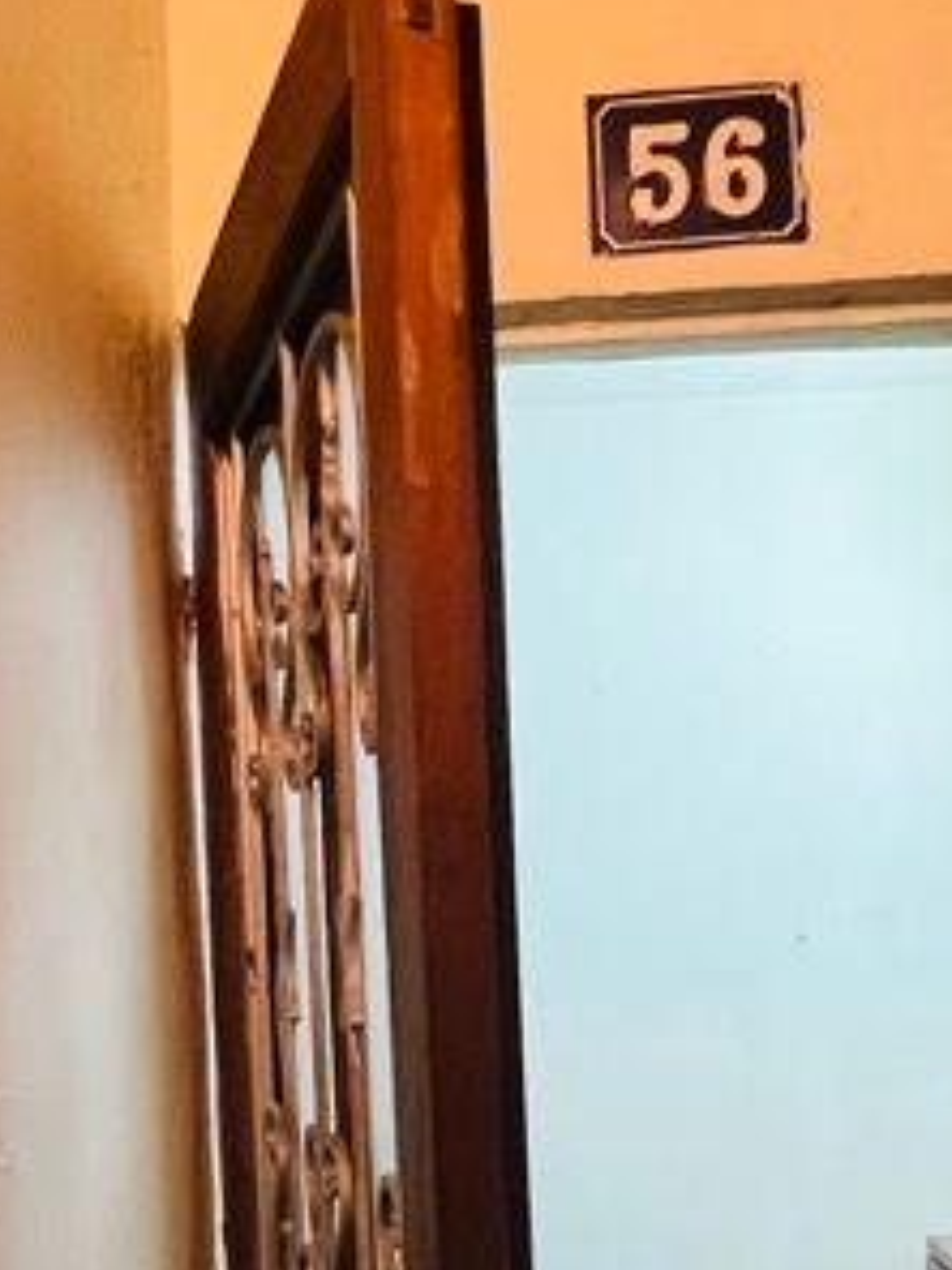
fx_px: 1650
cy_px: 1004
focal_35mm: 45
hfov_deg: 32.2
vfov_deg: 40.5
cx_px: 515
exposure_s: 1/50
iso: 320
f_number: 1.8
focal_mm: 1.57
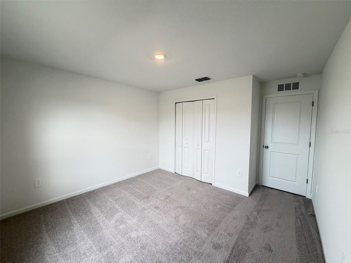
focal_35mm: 14
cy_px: 132
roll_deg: +0.3
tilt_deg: -4.0
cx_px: 176
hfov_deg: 102.1
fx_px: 142
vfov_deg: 85.7
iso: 200
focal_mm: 2.22
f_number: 2.2
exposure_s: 1/120
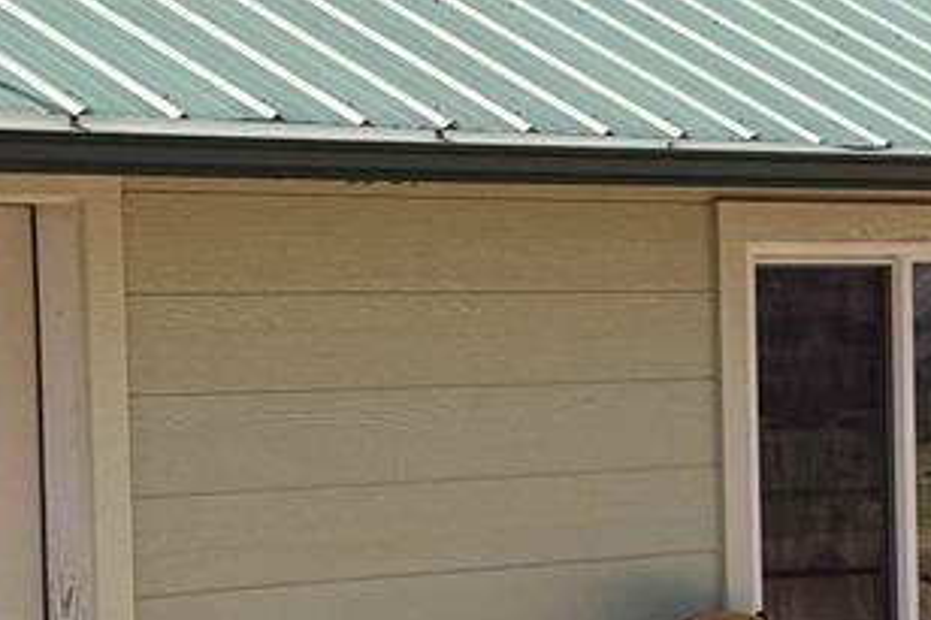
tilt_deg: -2.6
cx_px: 1400
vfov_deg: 8.2
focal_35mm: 166
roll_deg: +0.2
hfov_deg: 11.8
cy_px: 481
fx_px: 4290
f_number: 1.78
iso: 80
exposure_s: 1/4098
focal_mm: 6.76
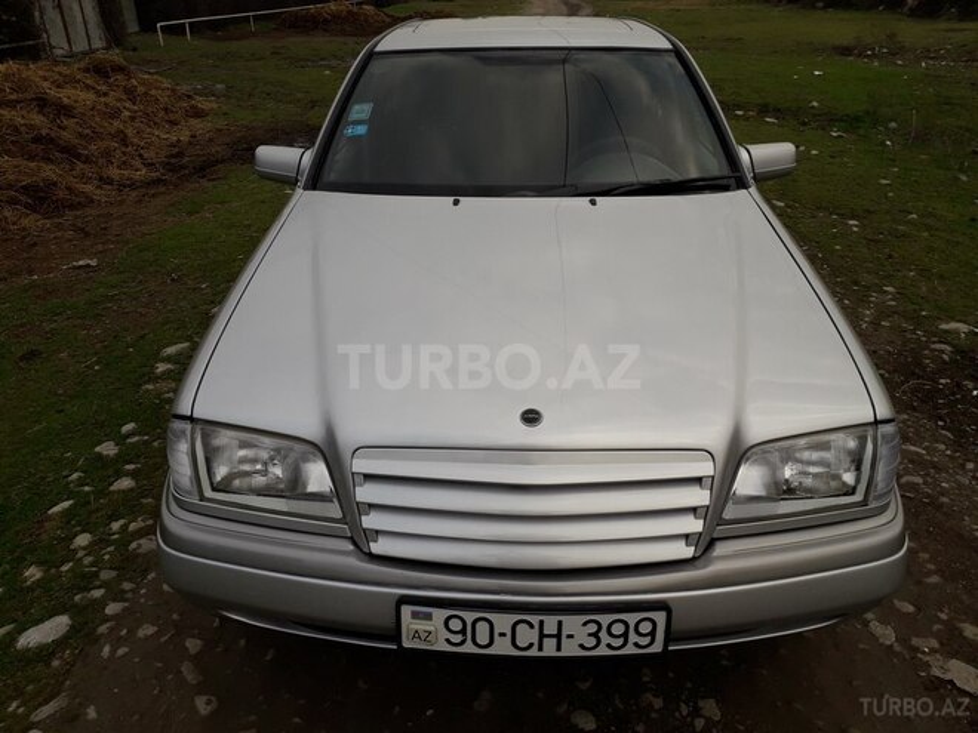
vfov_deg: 51.4
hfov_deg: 65.3
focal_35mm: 27
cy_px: 366
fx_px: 763
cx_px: 489
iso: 40
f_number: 1.9
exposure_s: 1/961
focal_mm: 3.6
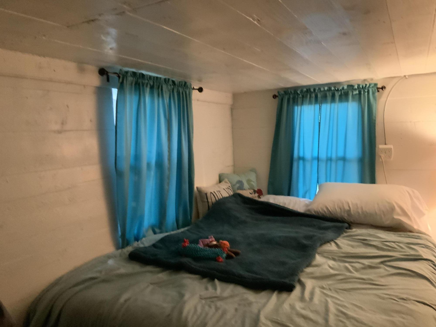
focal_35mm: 29
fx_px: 365
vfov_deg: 48.2
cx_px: 218
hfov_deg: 61.7
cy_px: 164
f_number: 1.8
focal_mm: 3
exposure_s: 1/30
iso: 500
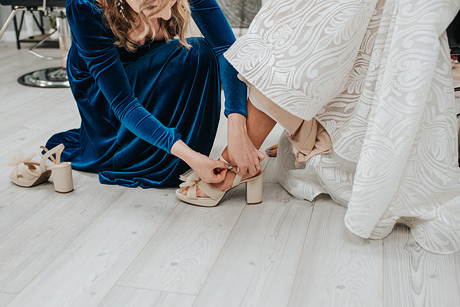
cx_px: 235
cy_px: 185
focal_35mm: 44
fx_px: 562
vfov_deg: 30.5
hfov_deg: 44.5
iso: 800
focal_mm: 35
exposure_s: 1/320
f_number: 2.8
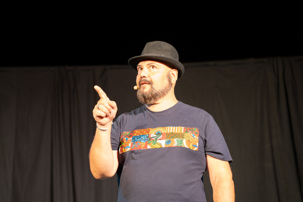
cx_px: 142
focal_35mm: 80
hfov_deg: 25.3
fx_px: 675
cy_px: 94
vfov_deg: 17.0
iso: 2000
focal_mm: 75
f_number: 2.8
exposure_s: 1/80
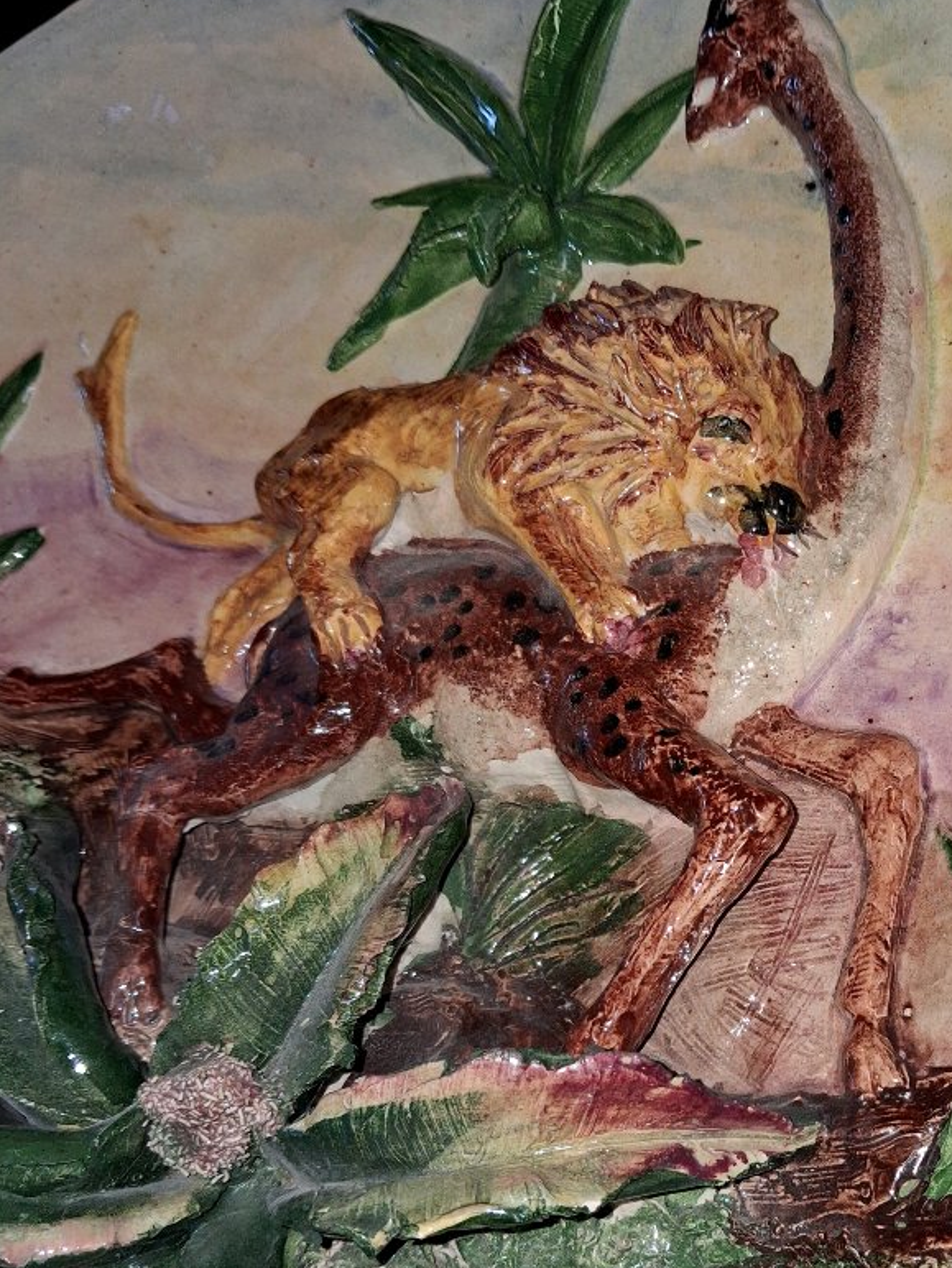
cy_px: 794
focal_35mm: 42
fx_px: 1539
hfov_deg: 33.6
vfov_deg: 44.4
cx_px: 727
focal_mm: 4
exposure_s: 1/100
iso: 100
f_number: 1.8
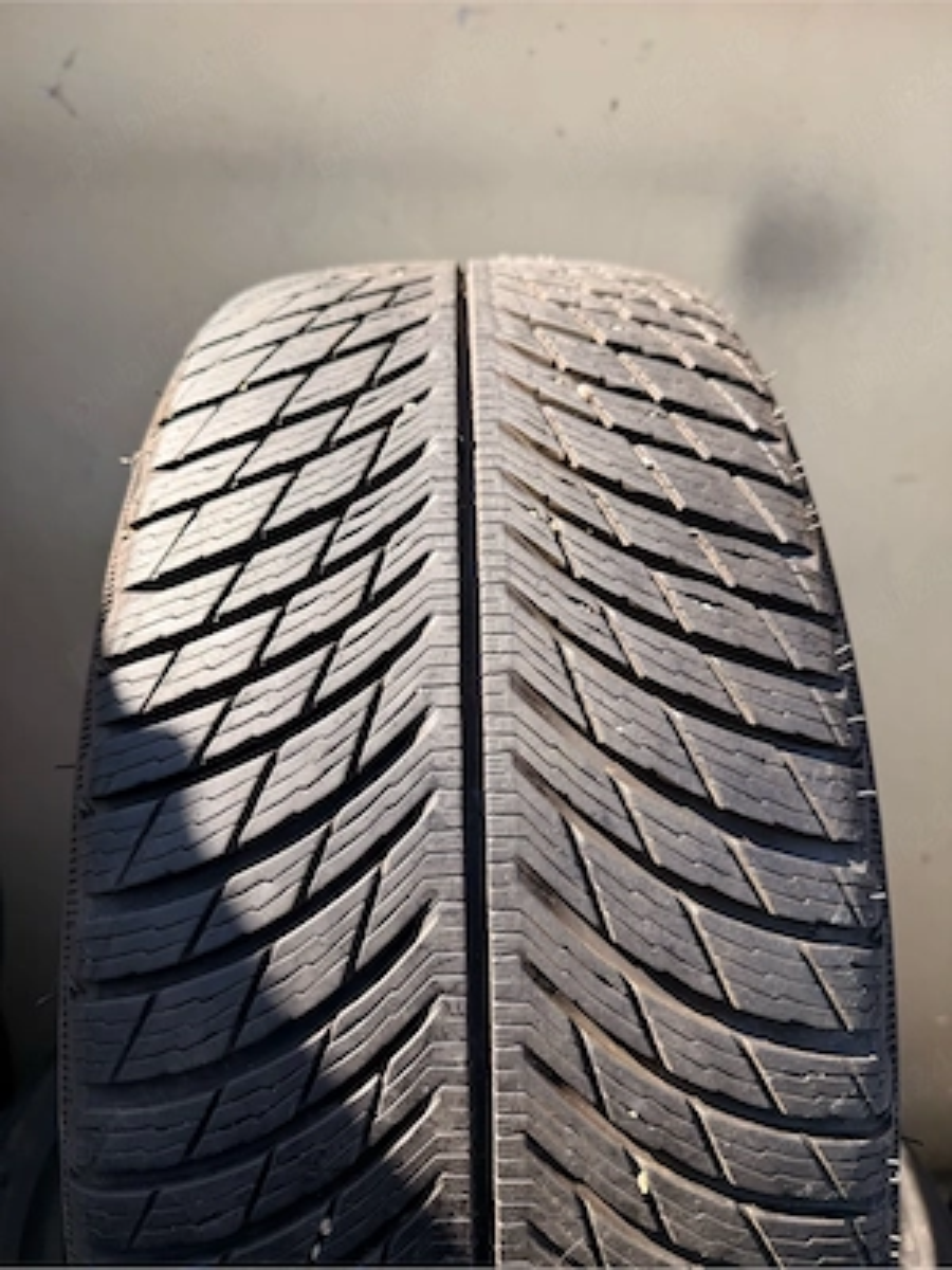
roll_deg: -4.4
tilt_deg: -16.8
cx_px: 476
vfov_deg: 71.6
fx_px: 880
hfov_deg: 56.8
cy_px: 635
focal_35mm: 24
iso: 80
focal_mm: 6.76
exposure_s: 1/909
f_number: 1.78
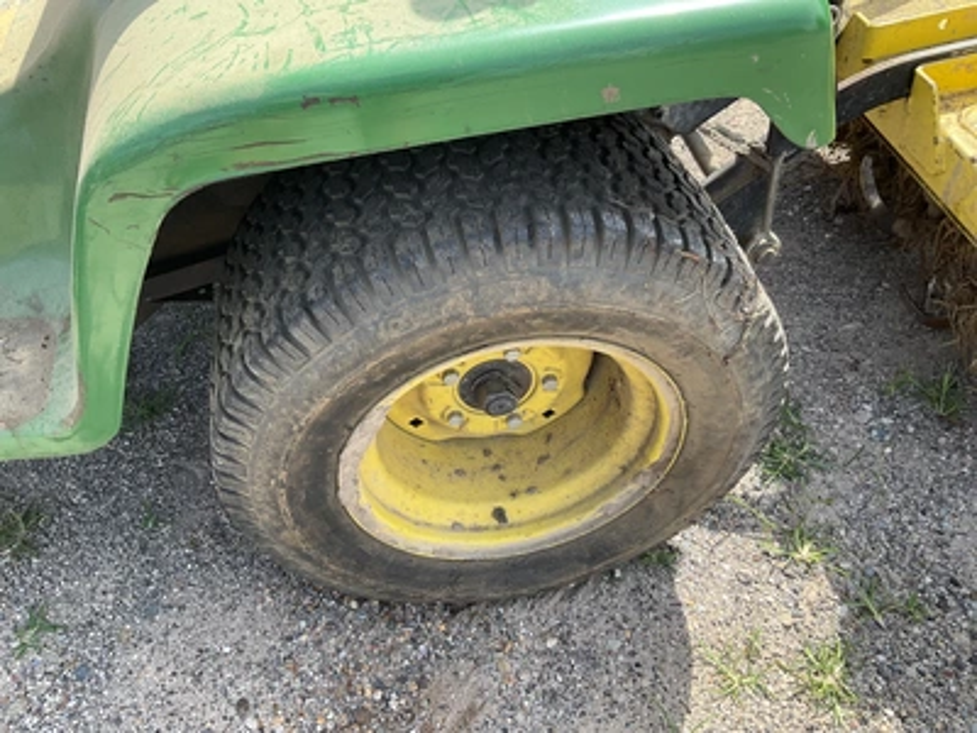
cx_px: 488
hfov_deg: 61.7
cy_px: 366
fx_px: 818
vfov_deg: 48.2
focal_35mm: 29
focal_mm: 3
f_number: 1.8
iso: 25
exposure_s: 1/280
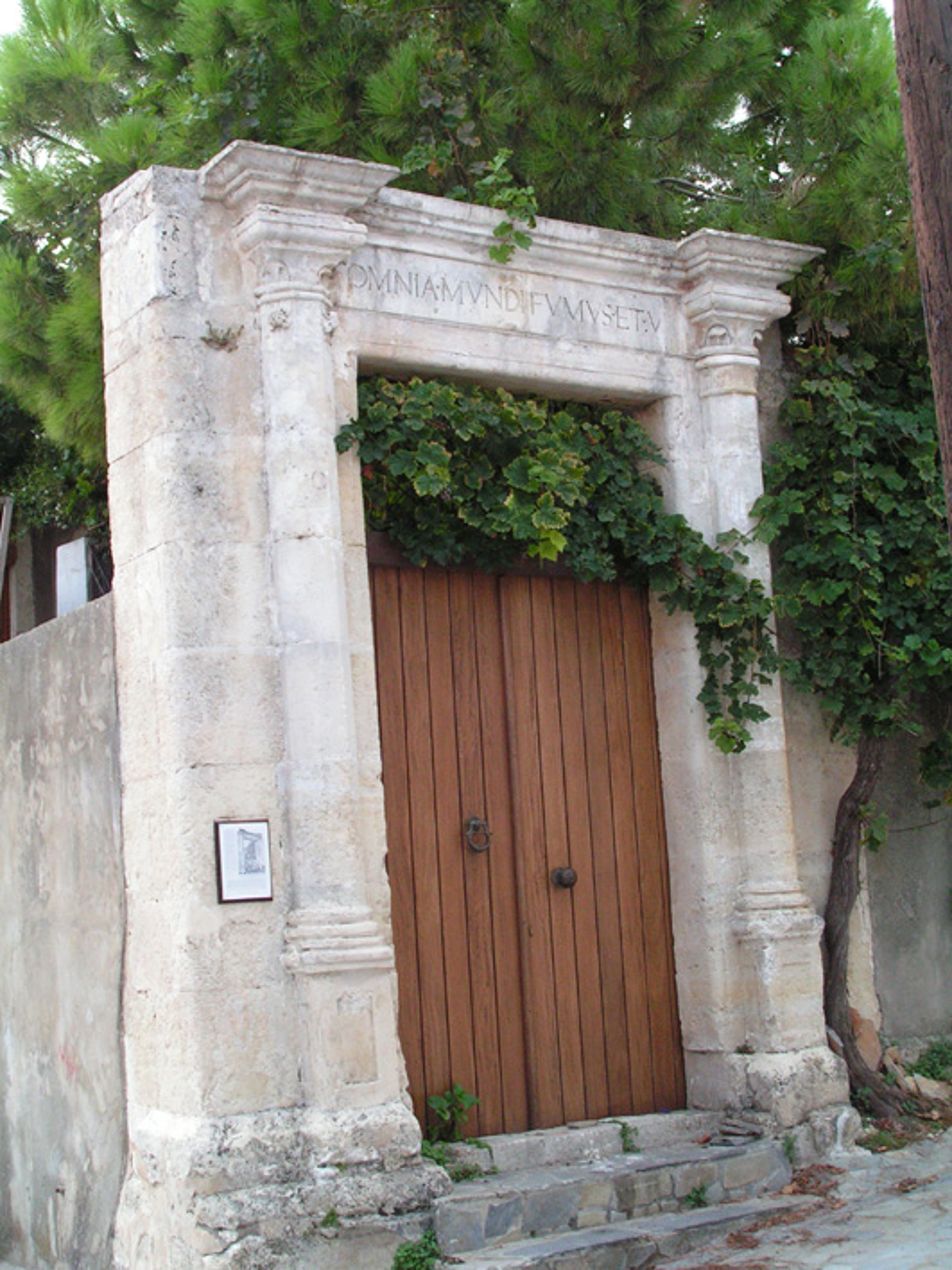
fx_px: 1872
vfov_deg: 37.5
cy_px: 635
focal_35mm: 51
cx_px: 476
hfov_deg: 28.5
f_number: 5
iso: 125
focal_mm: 8.6
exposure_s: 1/60
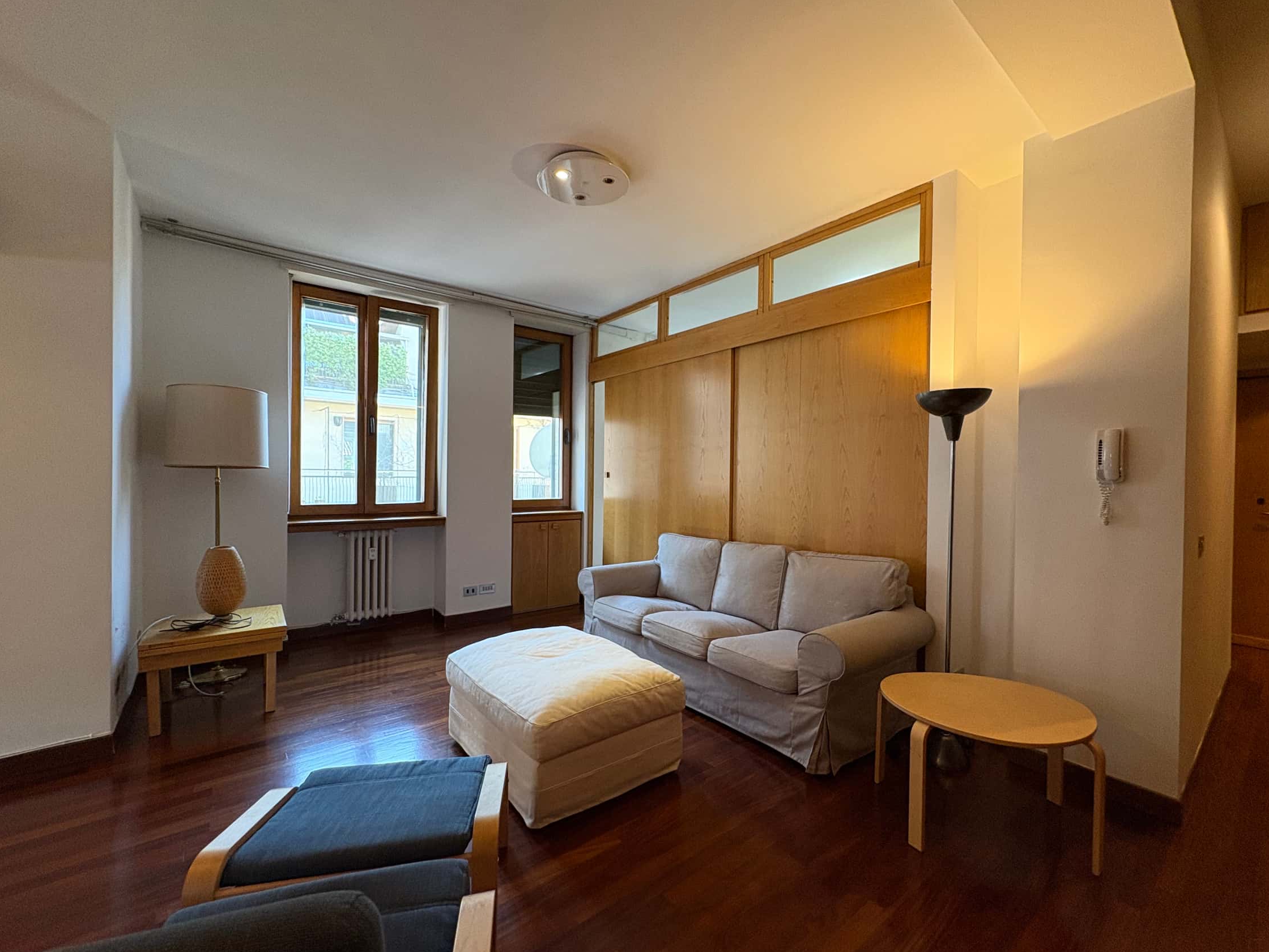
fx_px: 550
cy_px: 480
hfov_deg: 98.0
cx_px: 677
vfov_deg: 81.7
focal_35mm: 15
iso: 250
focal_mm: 2.22
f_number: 2.2
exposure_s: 1/50
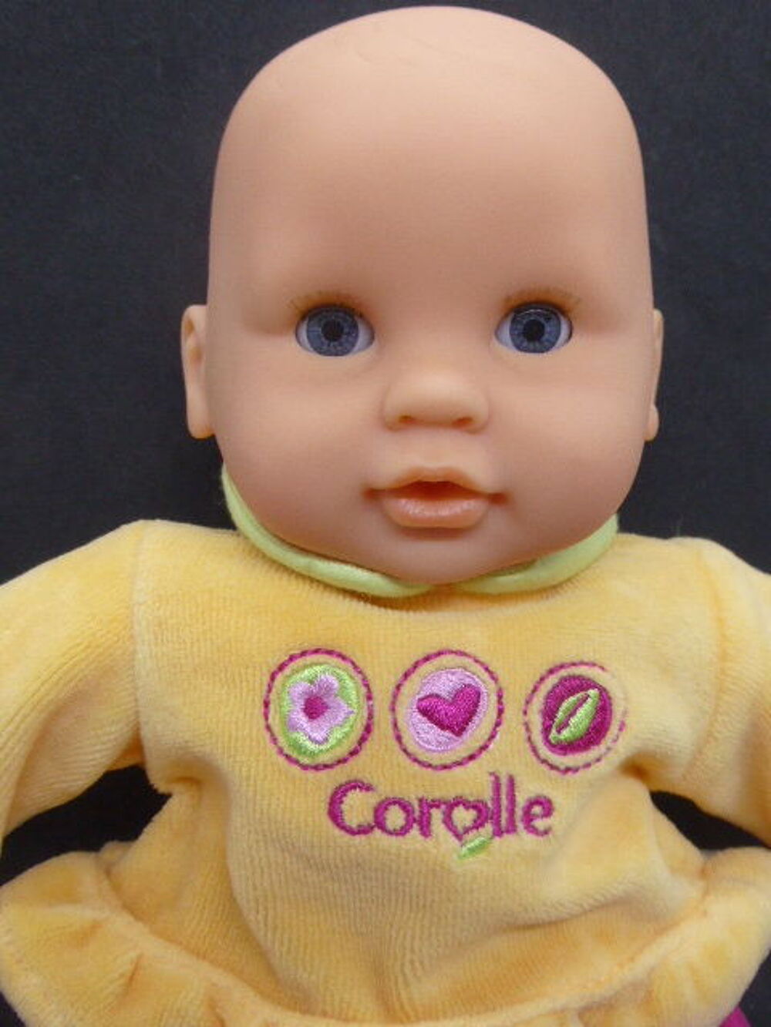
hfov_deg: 45.4
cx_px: 386
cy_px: 514
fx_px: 920
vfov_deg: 58.3
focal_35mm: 31
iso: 320
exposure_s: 1/60
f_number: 3.6
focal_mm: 5.4
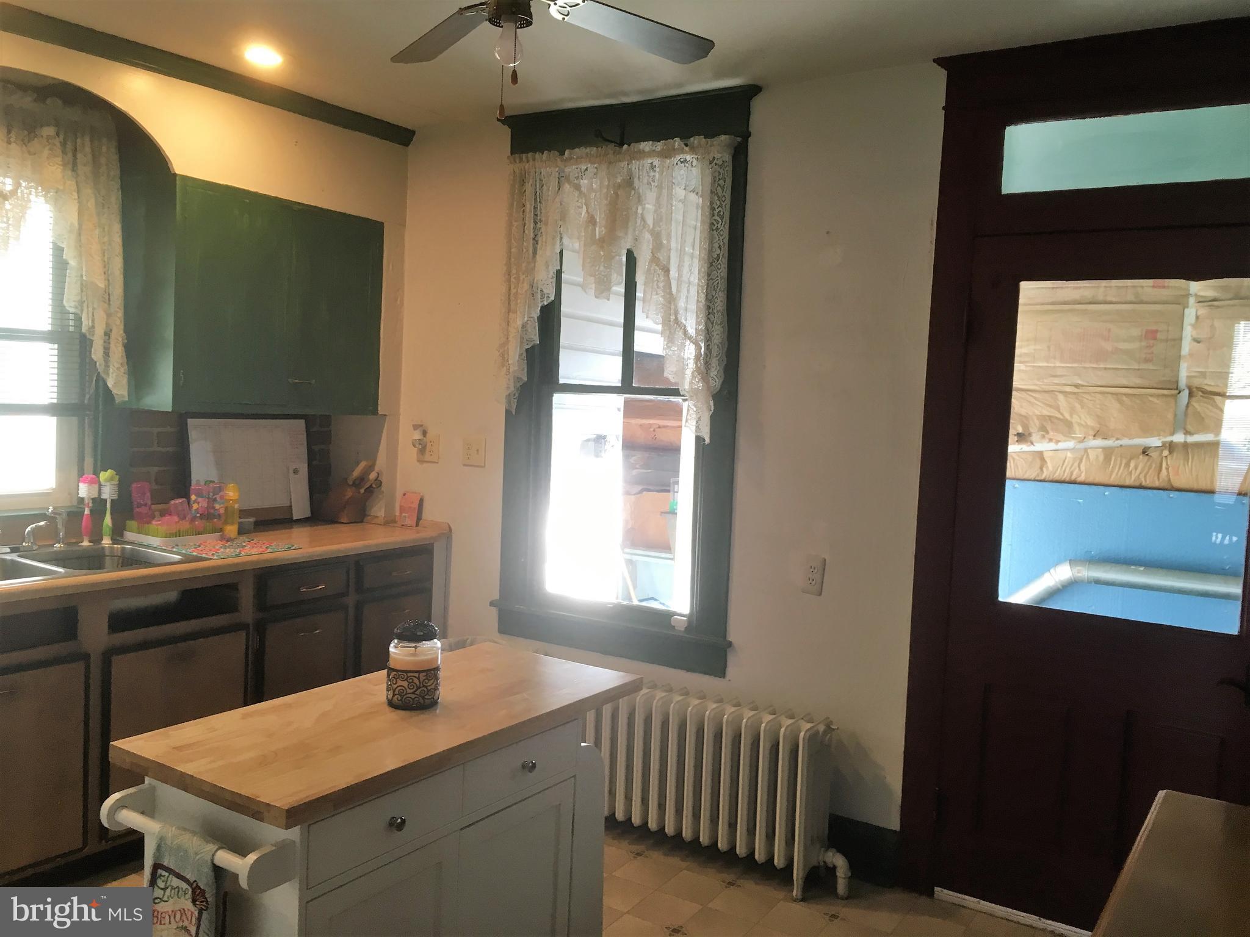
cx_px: 625
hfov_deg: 61.7
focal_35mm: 29
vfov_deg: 48.2
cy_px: 468
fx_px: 1047
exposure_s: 1/30
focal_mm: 4.15
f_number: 2.2
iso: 50
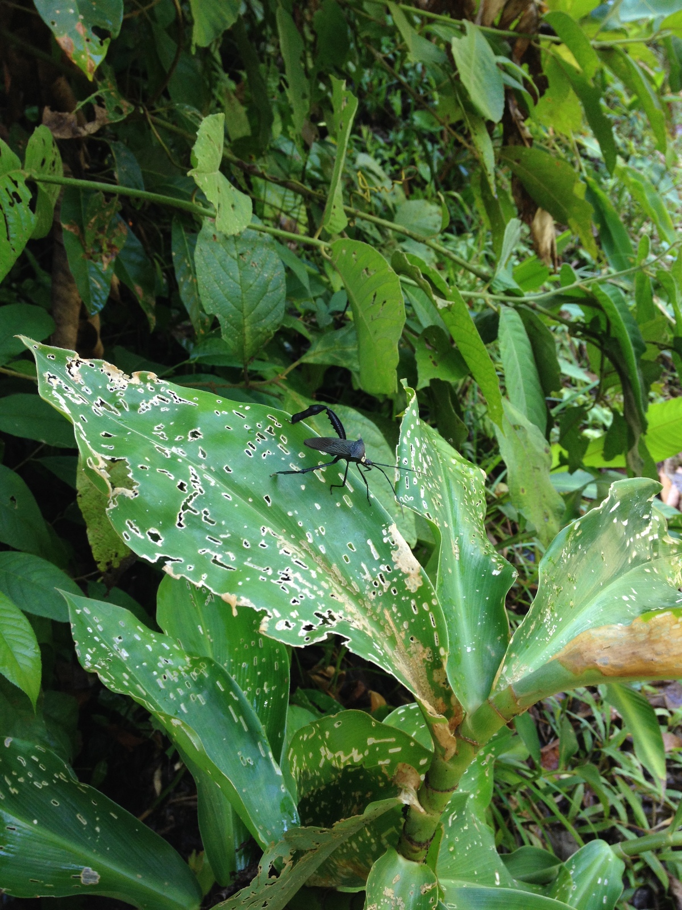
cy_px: 455
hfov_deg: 40.7
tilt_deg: -33.4
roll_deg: +2.5
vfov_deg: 52.6
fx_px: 919
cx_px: 341
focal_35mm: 35
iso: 50
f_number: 2.4
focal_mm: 4.28
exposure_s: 1/40
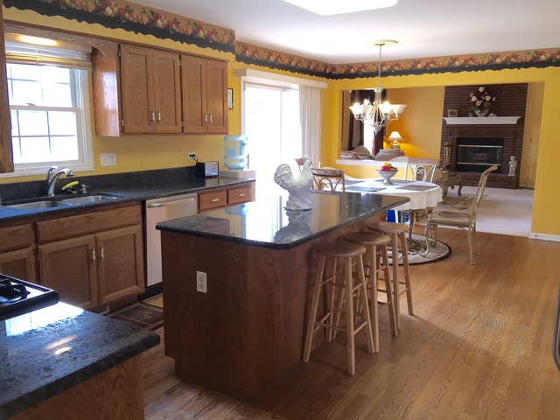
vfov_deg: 48.2
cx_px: 280
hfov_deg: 61.7
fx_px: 469
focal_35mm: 29
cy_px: 210
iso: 40
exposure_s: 1/30
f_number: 2.2
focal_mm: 4.15
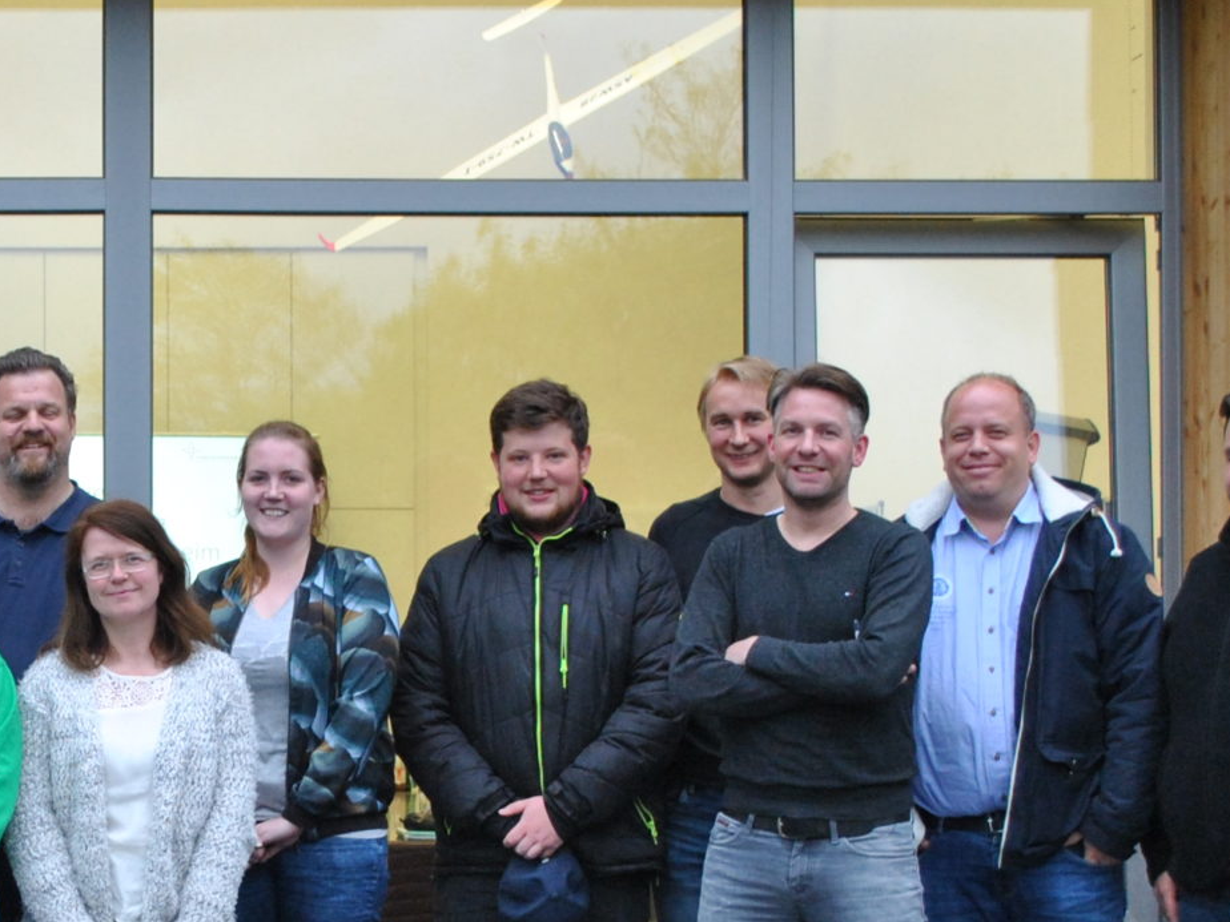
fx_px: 3411
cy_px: 680
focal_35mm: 96
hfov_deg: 20.0
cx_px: 100
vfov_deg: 15.3
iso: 560
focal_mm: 24
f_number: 4
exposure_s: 1/30
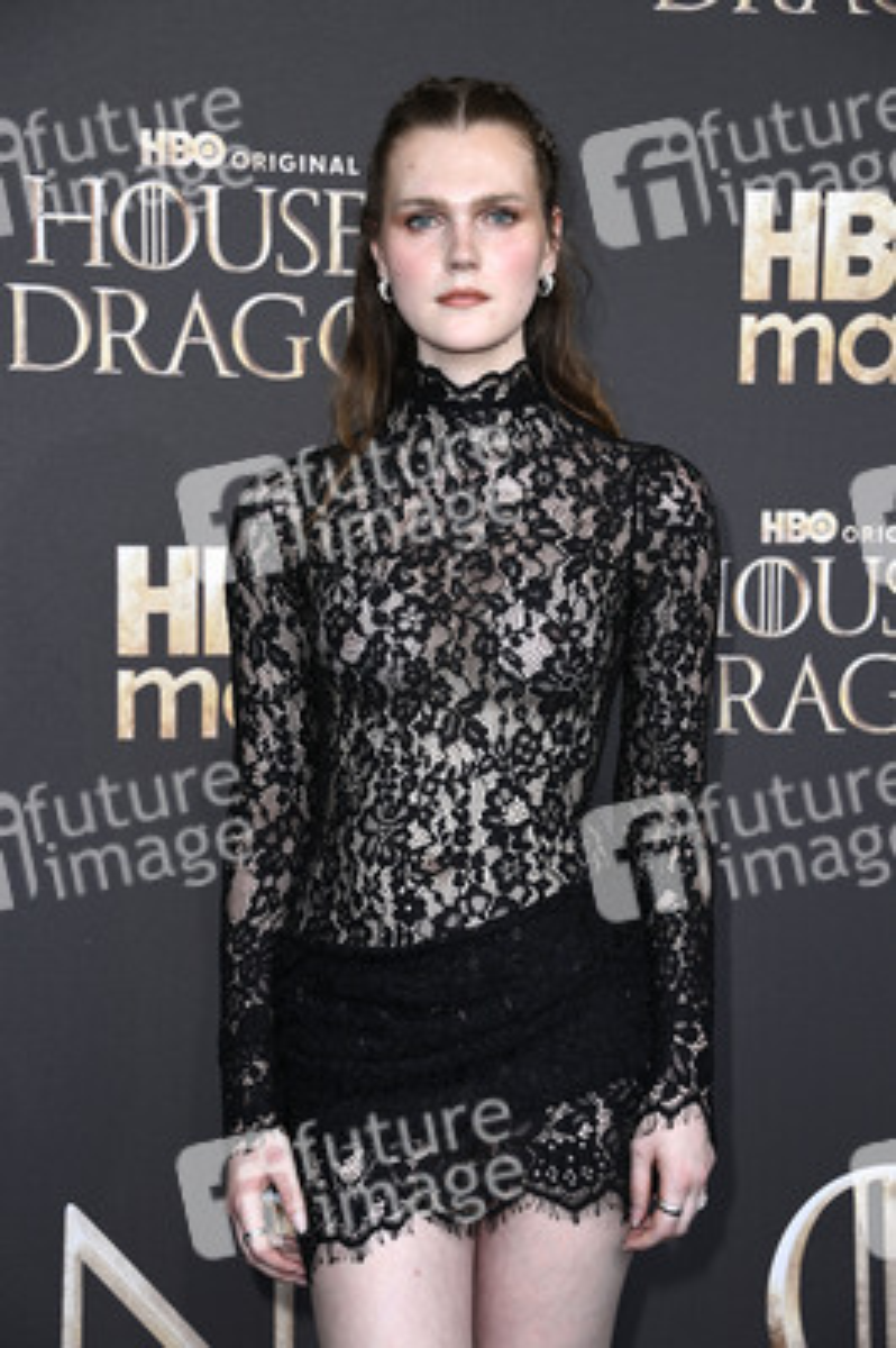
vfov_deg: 24.8
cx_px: 448
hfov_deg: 16.6
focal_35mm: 82
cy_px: 674
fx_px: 3066
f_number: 5.6
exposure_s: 1/250
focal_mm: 82
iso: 320
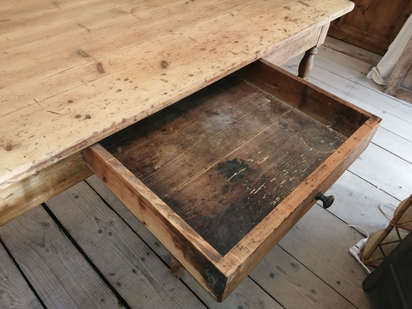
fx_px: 309
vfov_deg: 53.1
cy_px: 154
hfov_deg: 67.3
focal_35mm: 26
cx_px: 206
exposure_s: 1/33.3
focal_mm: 3.6
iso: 125
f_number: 1.8
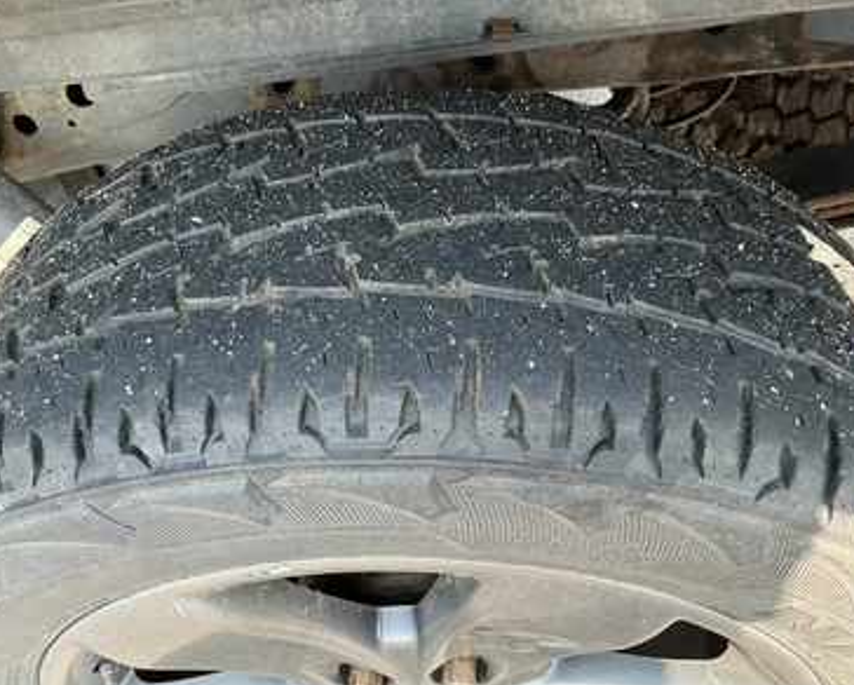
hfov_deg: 58.7
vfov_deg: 48.6
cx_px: 418
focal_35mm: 30
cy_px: 350
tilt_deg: -50.2
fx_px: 759
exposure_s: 1/158
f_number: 1.8
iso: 32
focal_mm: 3
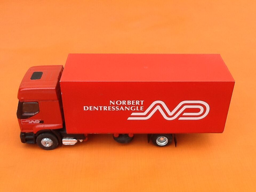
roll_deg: -0.2
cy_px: 96
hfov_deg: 42.9
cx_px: 128
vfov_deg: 32.9
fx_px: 325
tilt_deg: -33.0
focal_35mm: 44
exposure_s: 1/133
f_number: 2.4
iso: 40
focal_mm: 2.03
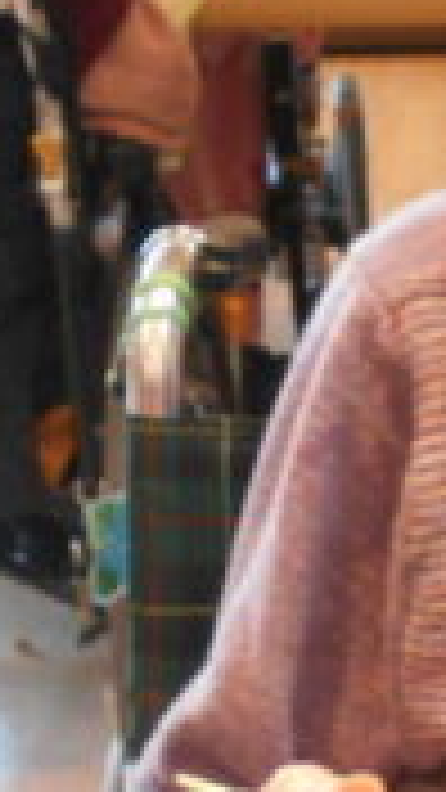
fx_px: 3049
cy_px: 770
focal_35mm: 145
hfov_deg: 8.2
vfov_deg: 14.6
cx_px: 604
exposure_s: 1/30
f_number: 3.9
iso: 320
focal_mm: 6.7
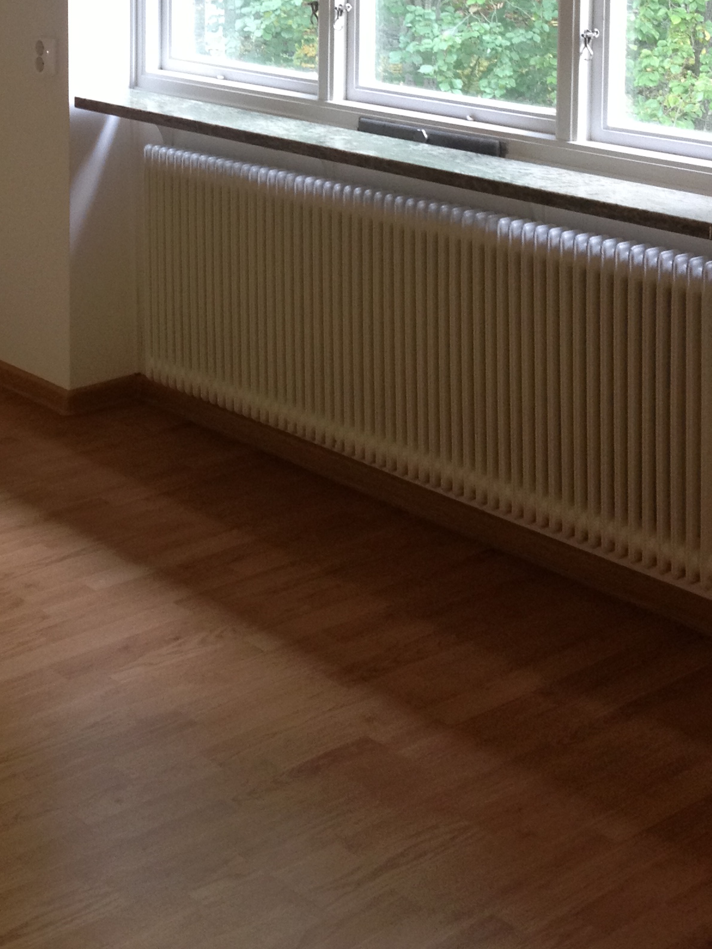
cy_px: 13
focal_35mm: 72
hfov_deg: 20.1
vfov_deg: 25.7
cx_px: 96
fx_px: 1975
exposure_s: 1/33
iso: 100
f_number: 2.4
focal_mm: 4.28
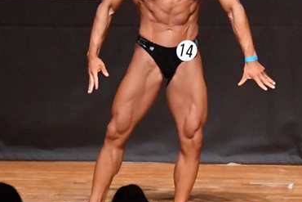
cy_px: 57
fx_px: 4741
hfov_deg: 3.6
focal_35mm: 565
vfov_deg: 2.4
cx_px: 132
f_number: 5.6
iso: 12800
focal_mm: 180
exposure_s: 1/400
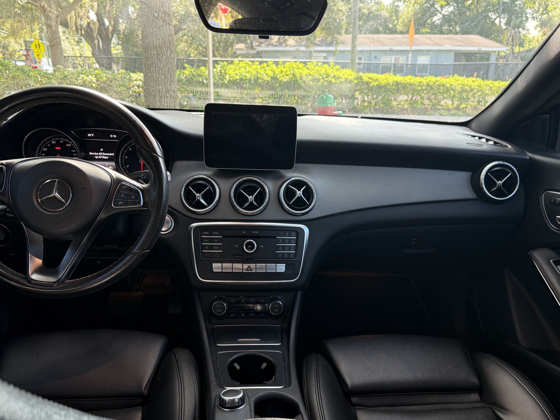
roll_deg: -0.7
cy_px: 223
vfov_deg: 48.2
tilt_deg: -16.4
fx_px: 469
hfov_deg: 61.6
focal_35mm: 29
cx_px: 265
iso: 160
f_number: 1.78
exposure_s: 1/121
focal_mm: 6.76
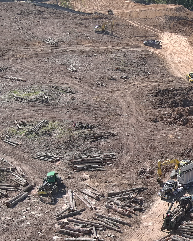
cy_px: 143
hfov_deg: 14.8
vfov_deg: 20.6
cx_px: 327
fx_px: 664
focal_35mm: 93
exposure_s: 1/800
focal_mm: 10.57
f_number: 2.8
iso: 100
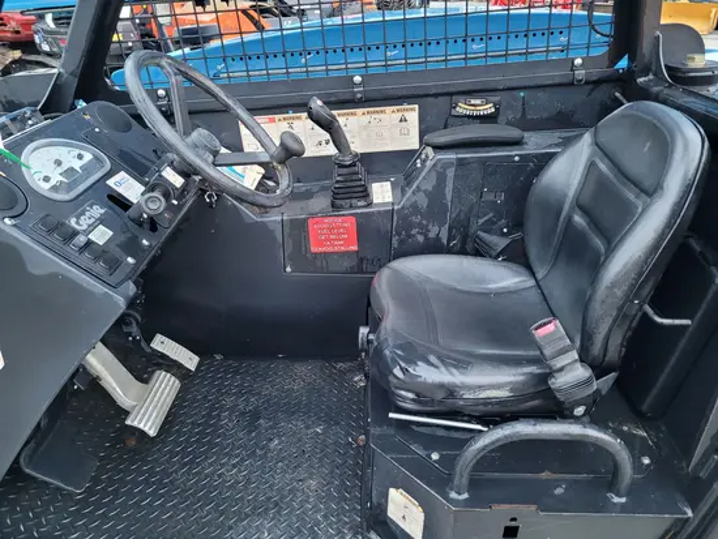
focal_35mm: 26
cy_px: 270
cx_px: 359
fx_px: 540
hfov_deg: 67.3
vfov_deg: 53.1
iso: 500
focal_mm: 5.4
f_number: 1.8
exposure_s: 1/40
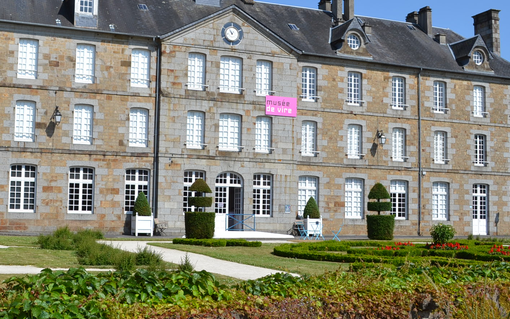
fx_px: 695
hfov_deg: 40.2
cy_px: 151
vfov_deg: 25.8
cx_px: 214
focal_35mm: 50
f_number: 8
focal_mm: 20
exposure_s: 1/250
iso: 100
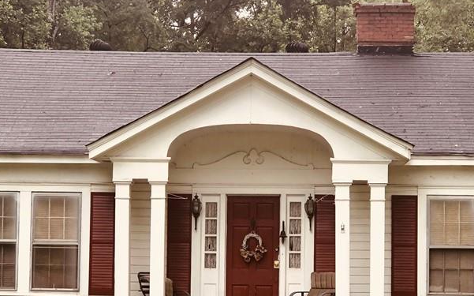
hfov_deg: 20.2
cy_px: 195
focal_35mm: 103
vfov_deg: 12.7
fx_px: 1330
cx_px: 259
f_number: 2.8
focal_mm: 6.6
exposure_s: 1/121
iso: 50
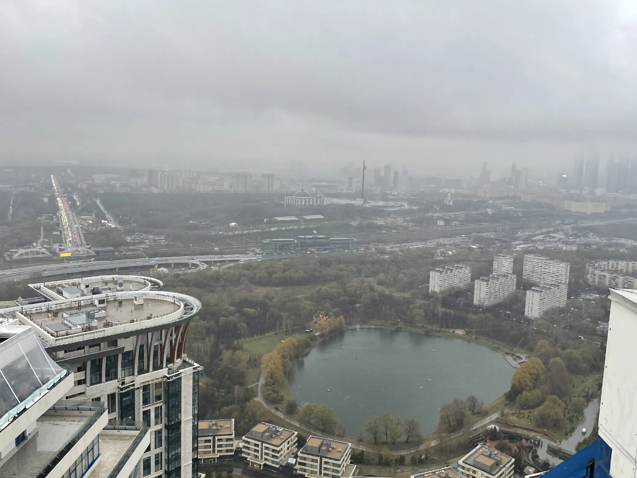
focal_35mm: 30
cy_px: 235
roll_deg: -0.2
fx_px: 552
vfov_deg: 46.8
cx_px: 328
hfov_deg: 60.0
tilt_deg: -8.5
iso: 32
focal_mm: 4.2
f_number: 1.6
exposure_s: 1/139
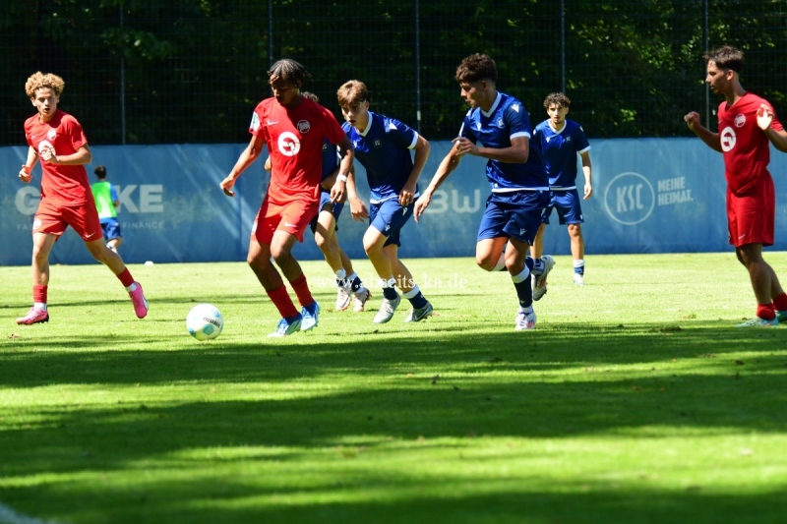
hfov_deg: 8.3
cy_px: 262
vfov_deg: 5.5
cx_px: 394
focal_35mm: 248
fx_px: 5409
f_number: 5
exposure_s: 1/2000
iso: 1250
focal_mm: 165
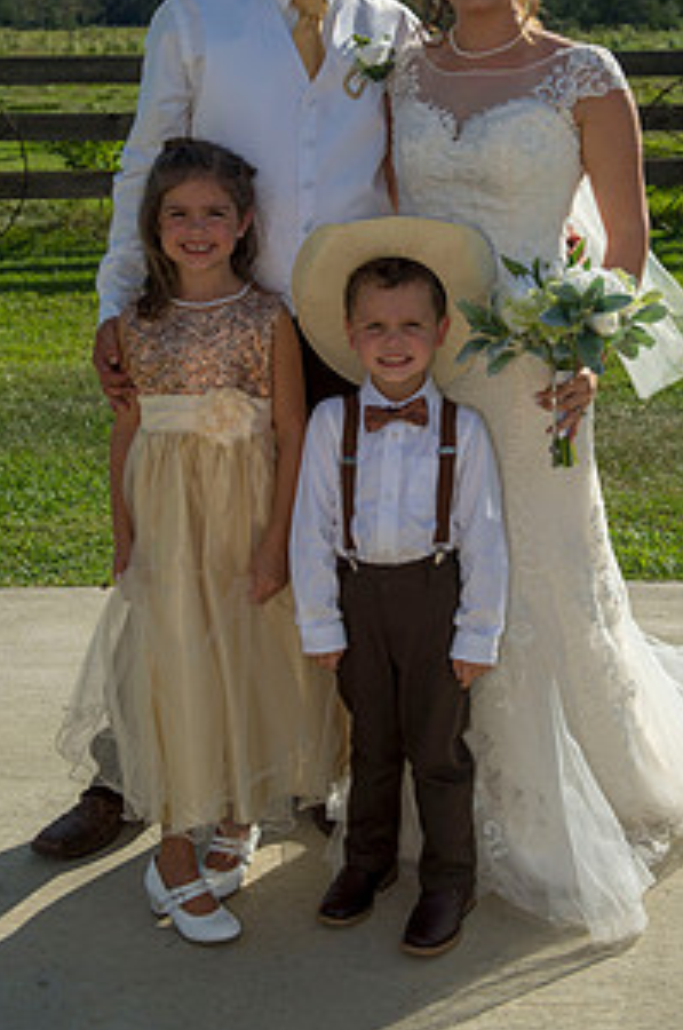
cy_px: 299
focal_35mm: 57
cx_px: 417
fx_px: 1628
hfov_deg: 23.7
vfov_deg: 34.6
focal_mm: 38
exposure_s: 1/1600
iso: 200
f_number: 6.3
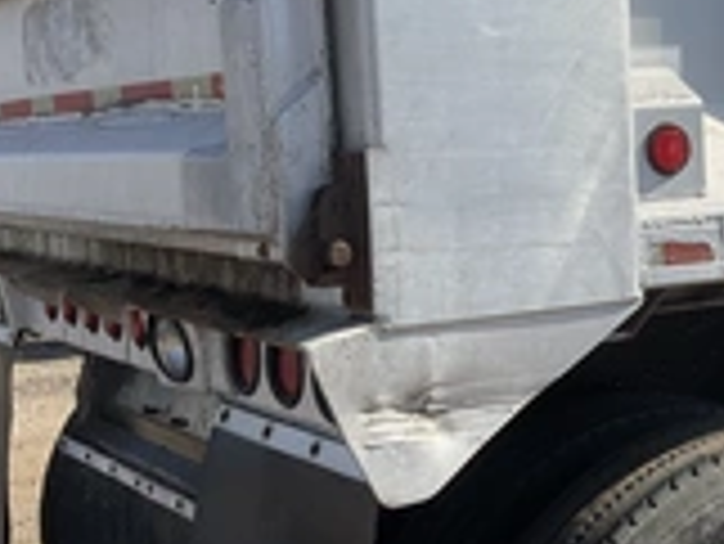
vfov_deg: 20.5
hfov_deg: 25.4
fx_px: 1507
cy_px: 243
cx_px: 764
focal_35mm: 72
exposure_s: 1/2427
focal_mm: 3
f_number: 1.8
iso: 25
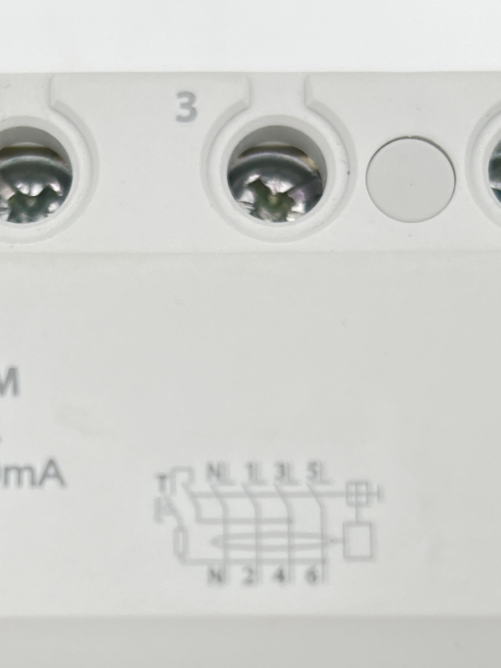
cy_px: 535
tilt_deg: -83.3
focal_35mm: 87
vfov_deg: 22.2
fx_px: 1679
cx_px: 173
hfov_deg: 16.9
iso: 50
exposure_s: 1/189
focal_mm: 5.7
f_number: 1.5
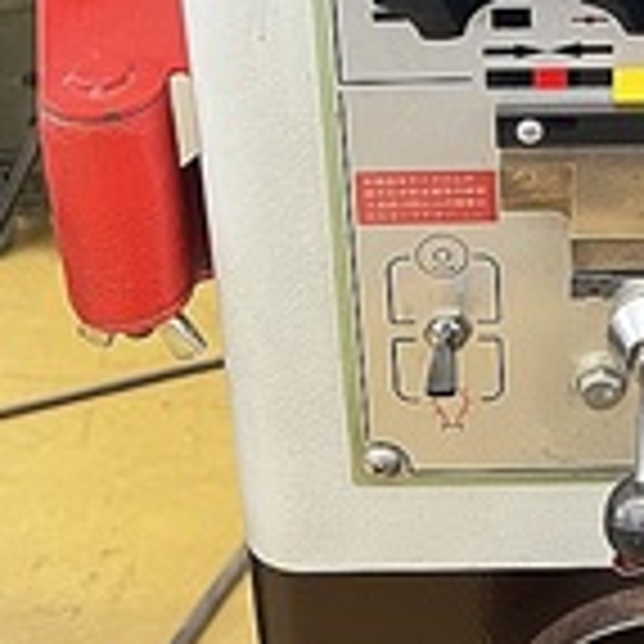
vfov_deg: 15.7
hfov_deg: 16.3
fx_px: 2168
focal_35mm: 103
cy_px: -297
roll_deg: -0.8
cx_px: 748
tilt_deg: -26.2
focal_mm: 5.7
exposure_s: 1/60
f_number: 1.5
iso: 400
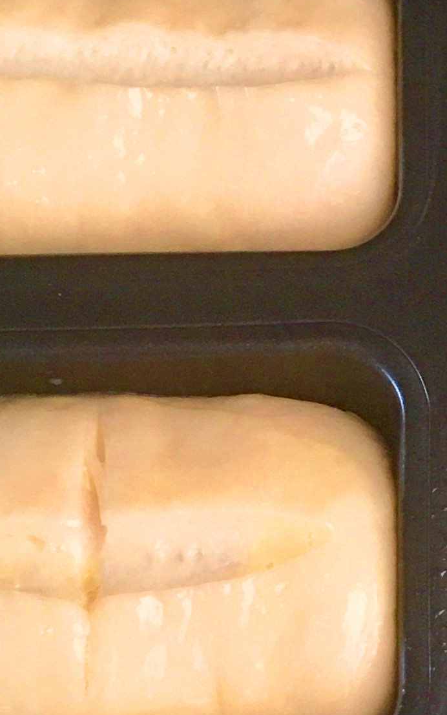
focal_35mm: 112
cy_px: 429
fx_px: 2183
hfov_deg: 11.5
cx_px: 527
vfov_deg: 18.6
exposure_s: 1/17
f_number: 2.2
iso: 80
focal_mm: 4.15
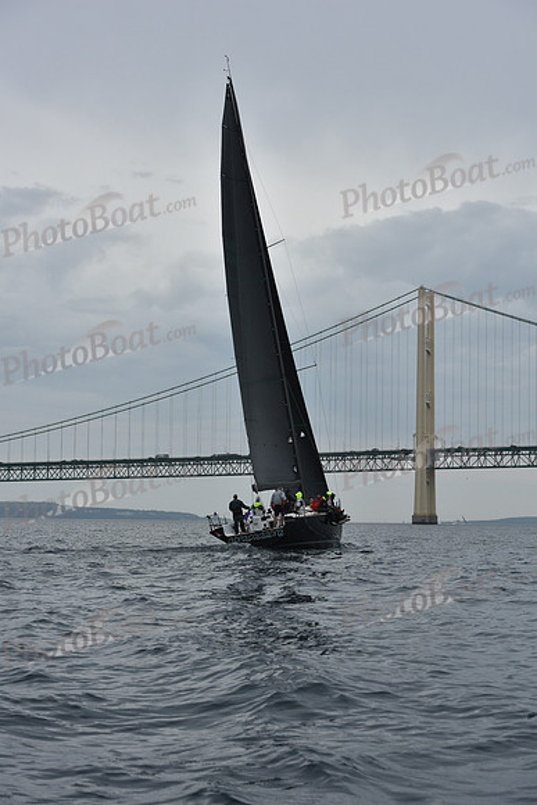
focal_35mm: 70
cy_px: 402
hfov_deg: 19.5
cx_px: 268
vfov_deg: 28.8
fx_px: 1565
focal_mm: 70
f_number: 8
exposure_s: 1/800
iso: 250
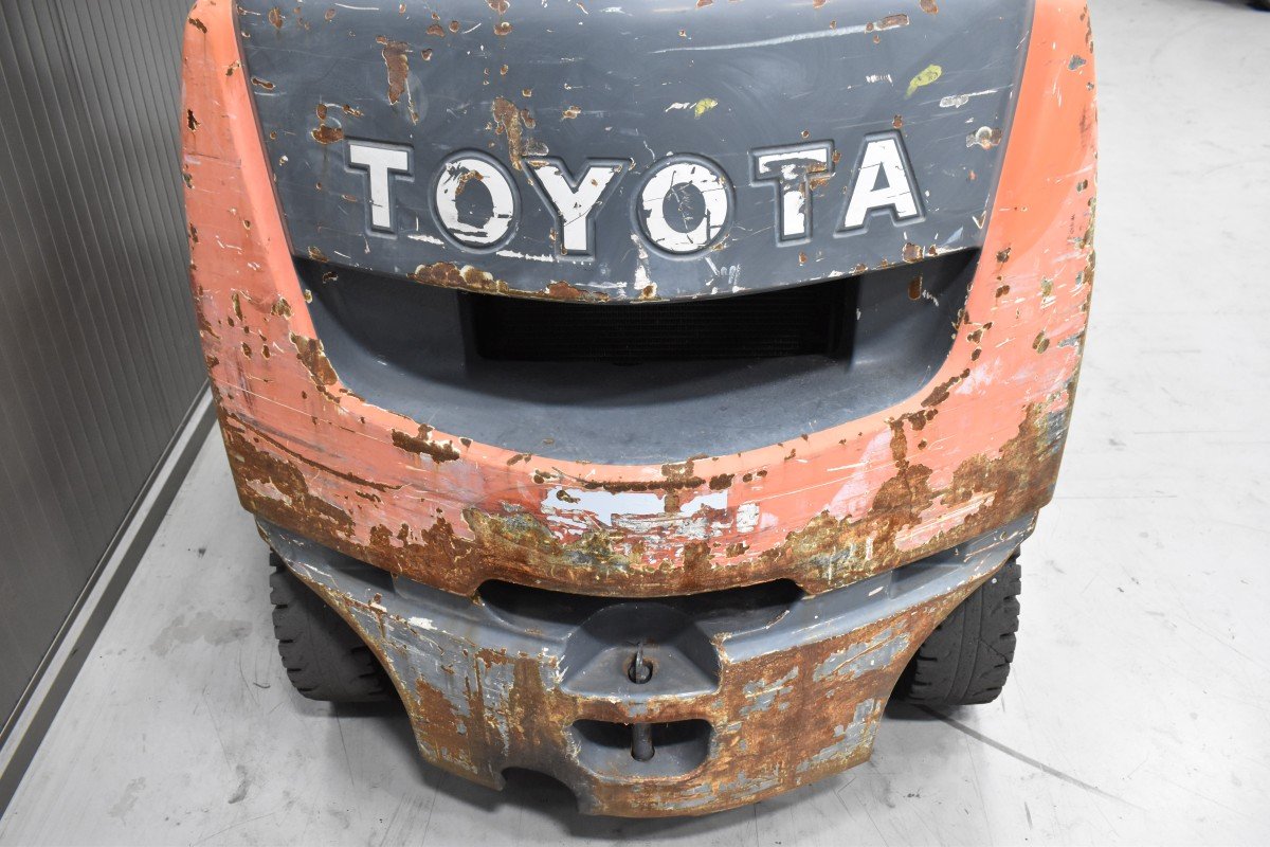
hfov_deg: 59.5
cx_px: 635
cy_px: 424
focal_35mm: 32
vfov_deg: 41.7
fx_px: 1111
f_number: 5
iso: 1600
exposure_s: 1/25
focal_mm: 21
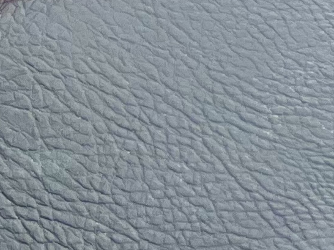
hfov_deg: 3.4
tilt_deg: -21.4
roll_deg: +2.5
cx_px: -887
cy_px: -491
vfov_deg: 2.6
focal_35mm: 569
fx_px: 5488
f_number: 2.8
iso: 32
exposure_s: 1/121
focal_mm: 9
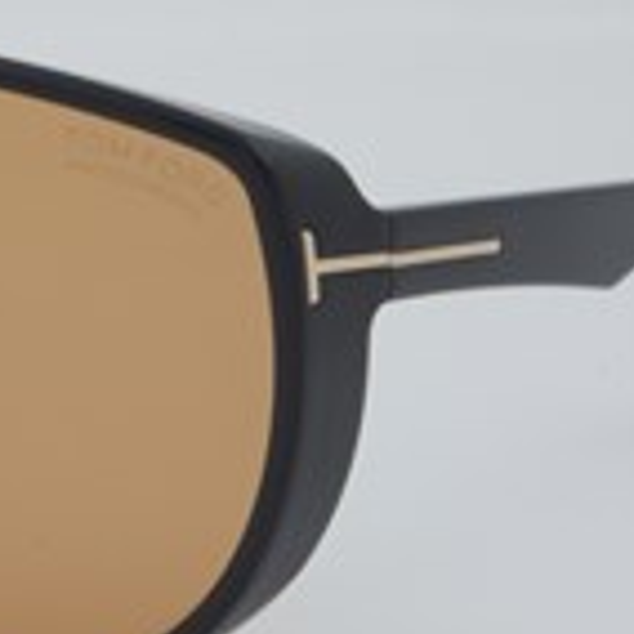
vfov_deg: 9.7
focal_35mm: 180
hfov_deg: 9.6
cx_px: -85
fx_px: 3730
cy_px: 339
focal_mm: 50
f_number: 29
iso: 100
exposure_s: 1/4
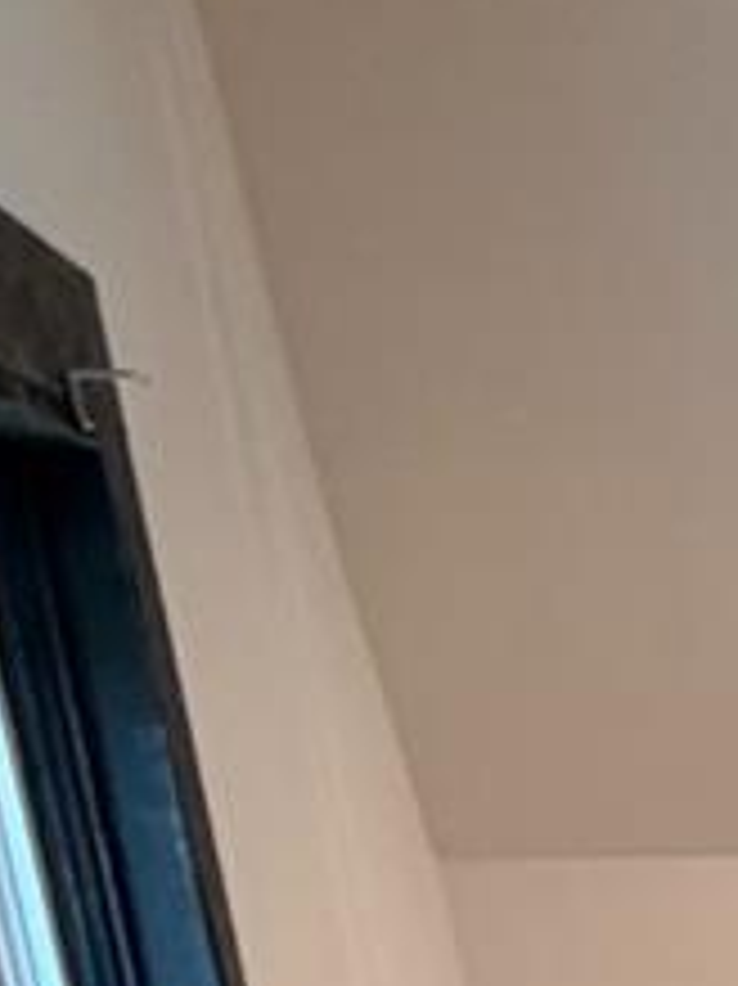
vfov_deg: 16.6
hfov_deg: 11.8
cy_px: 1835
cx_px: 1906
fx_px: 2732
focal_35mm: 96
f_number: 2.2
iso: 200
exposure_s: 1/60
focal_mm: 2.22
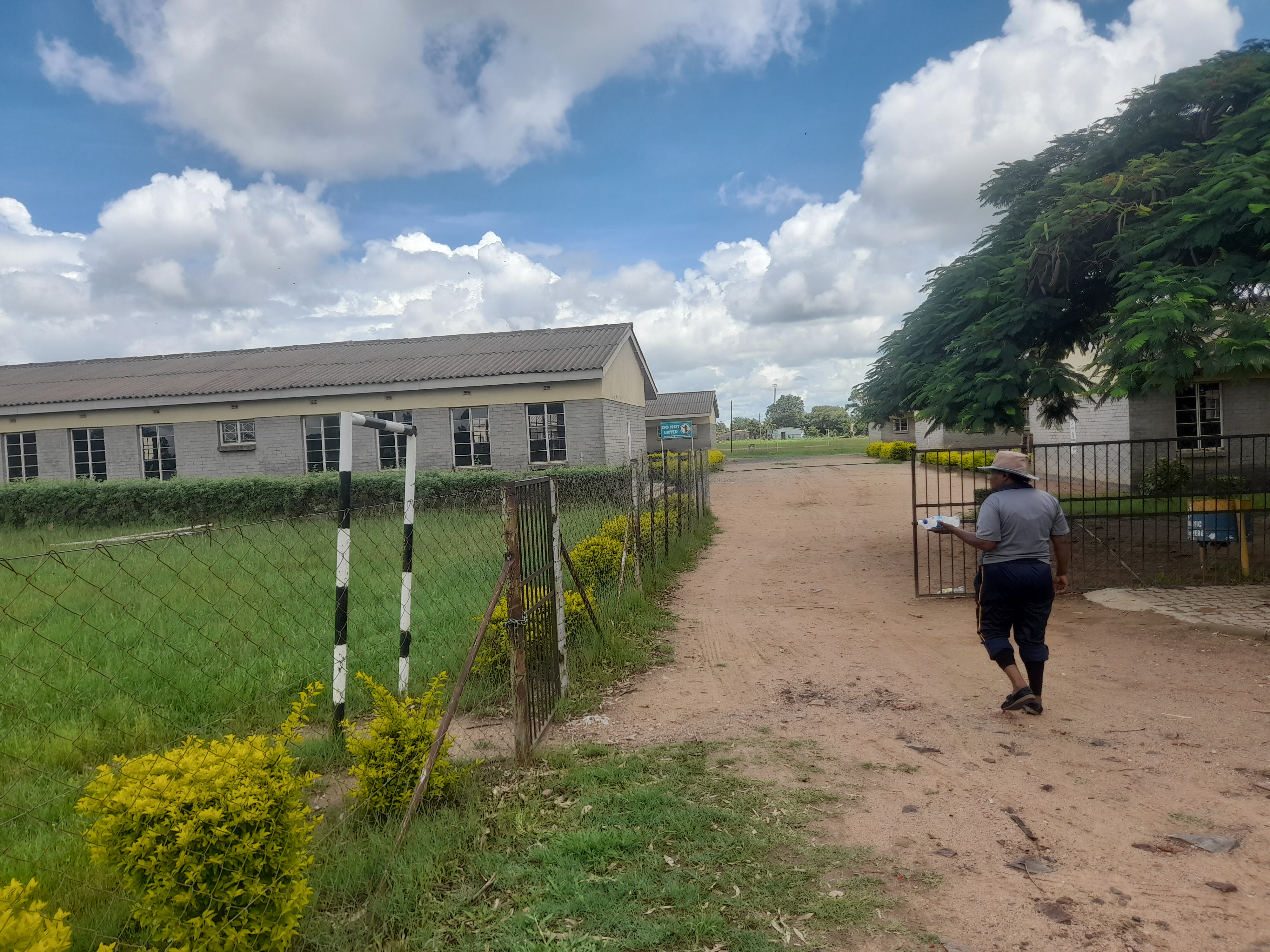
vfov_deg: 54.9
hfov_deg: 69.4
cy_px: 476
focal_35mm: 25
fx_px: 917
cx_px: 635
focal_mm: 4.6
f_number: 2
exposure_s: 1/633
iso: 20
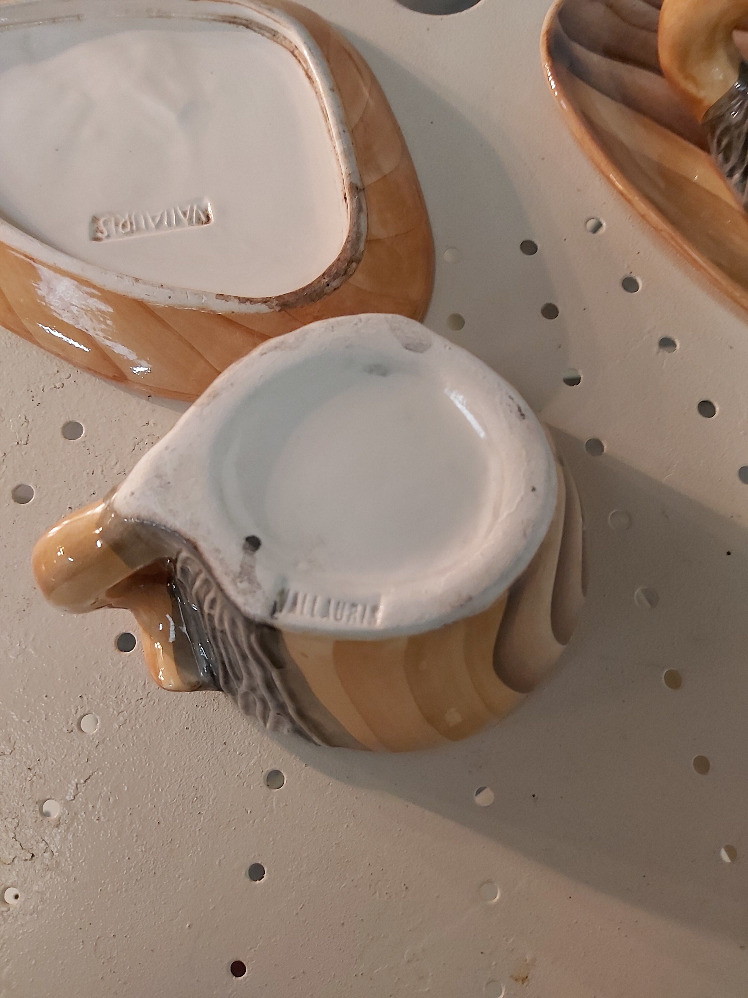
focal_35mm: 26
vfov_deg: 67.3
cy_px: 499
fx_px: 749
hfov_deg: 53.1
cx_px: 374
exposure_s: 1/33
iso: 320
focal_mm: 3.92
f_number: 1.7
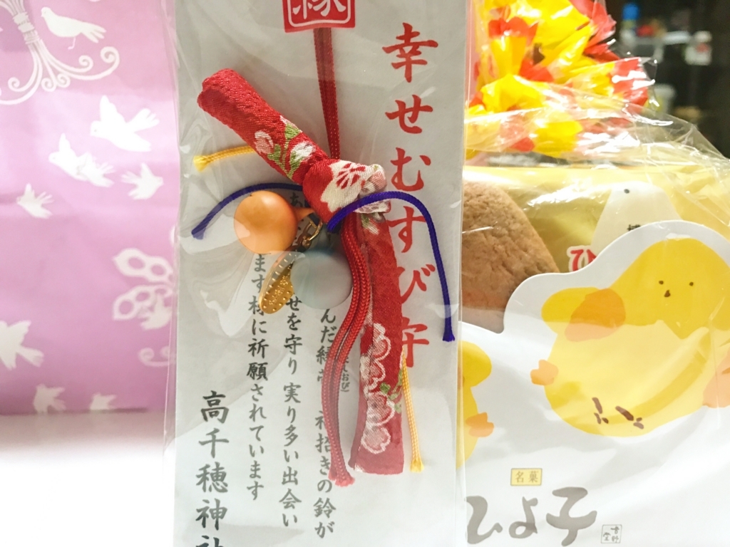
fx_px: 590
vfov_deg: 49.7
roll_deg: -1.1
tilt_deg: -7.5
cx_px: 365
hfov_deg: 63.4
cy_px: 274
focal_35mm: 28
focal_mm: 3.99
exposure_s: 1/15
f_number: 1.8
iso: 50
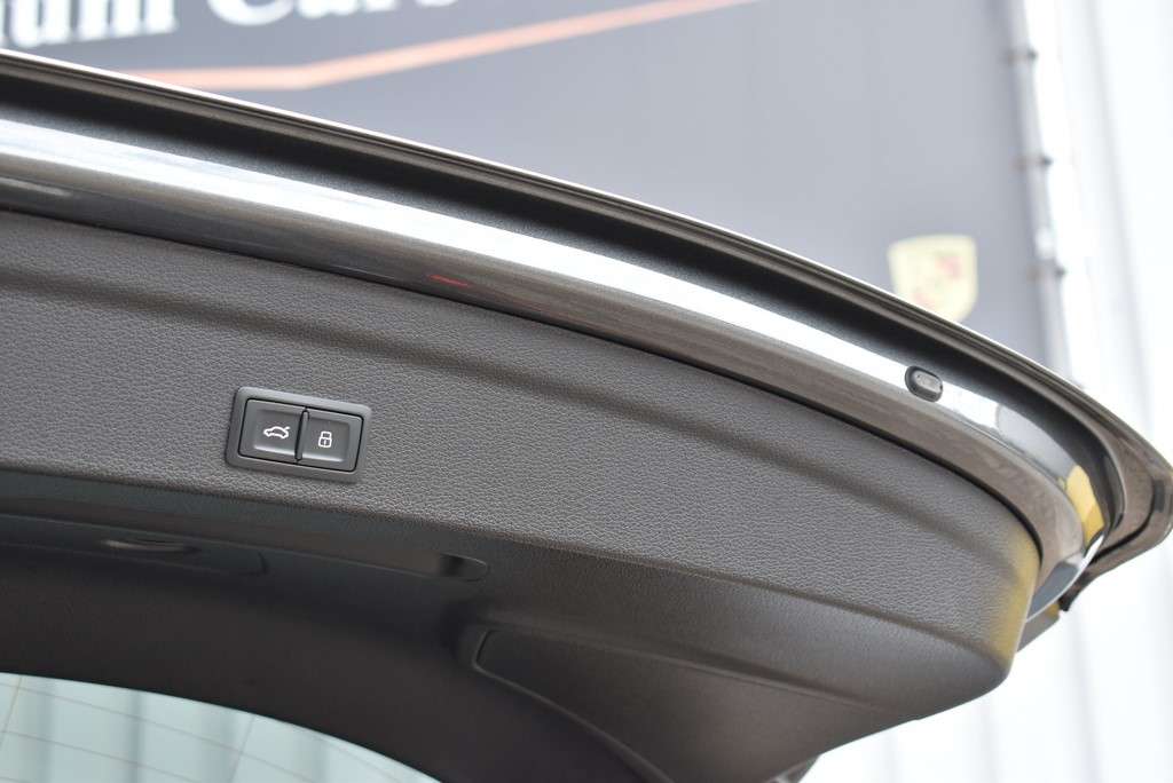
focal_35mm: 78
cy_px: 392
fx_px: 2543
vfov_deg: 17.5
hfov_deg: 26.0
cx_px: 586
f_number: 7.1
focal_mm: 52
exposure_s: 1/200
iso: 400
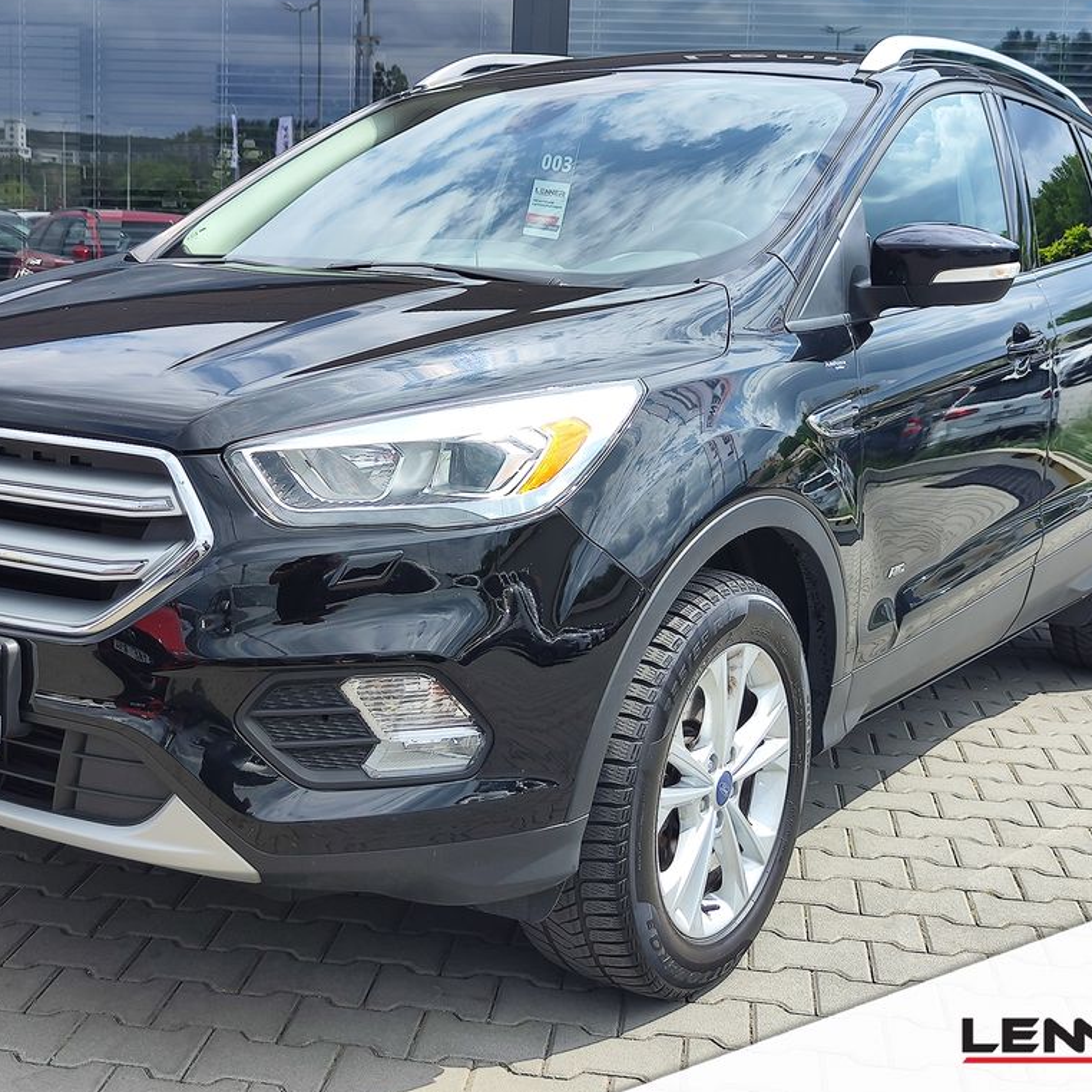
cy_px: 486
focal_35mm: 32
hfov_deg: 50.8
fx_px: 1142
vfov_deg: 51.0
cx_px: 439
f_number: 1.69
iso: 50
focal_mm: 7.01
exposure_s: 1/669
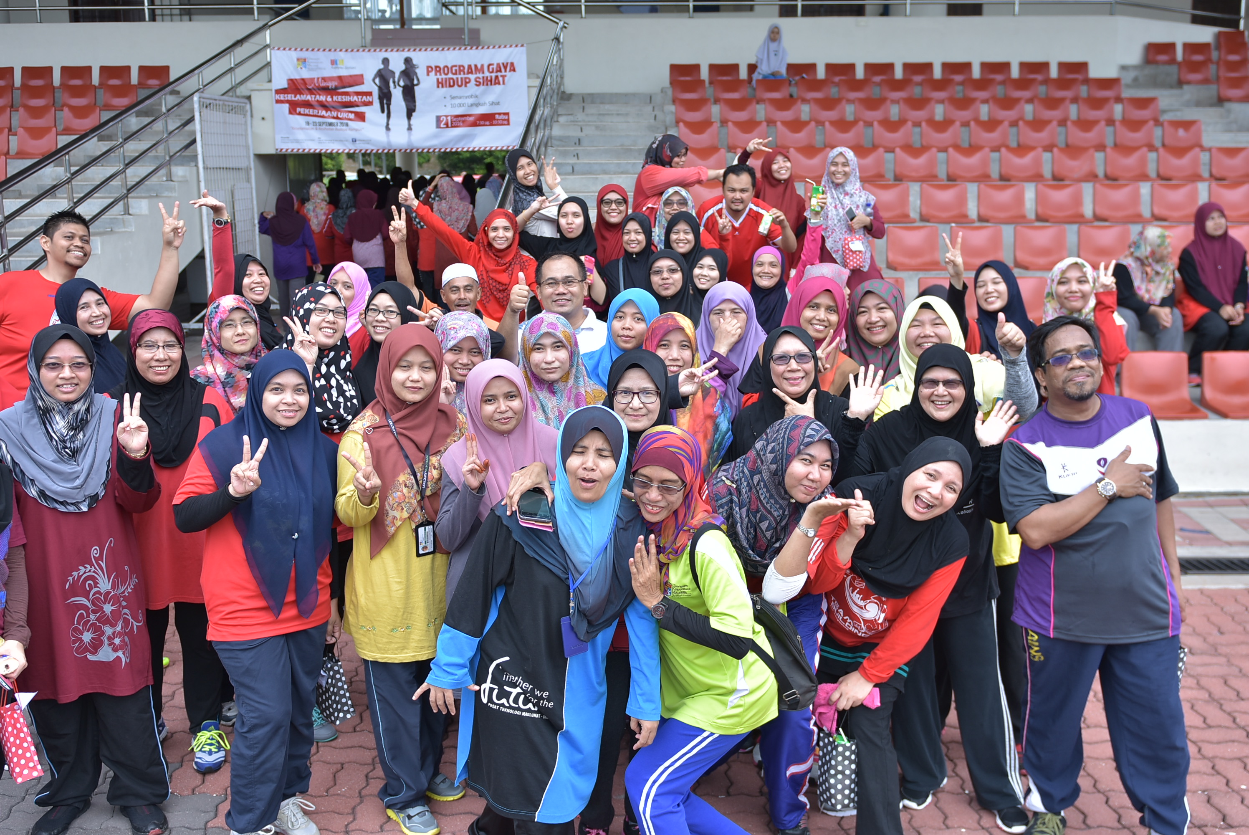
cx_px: 624
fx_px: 1250
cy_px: 418
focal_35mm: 36
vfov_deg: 36.9
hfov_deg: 53.1
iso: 100
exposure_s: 1/200
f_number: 2.8
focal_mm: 24
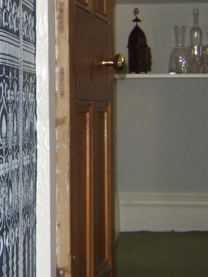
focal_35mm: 115
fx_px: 921
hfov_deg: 12.6
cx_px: -29
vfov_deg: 17.1
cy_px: 93
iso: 200
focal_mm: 11.93
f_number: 3.5
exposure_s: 1/60
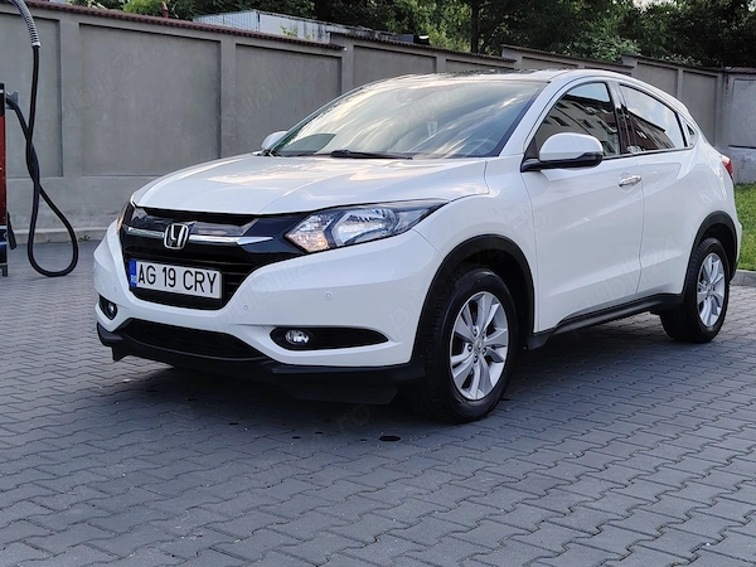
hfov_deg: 39.7
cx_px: 378
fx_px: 1048
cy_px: 284
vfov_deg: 30.3
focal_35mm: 48
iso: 100
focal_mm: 5.25
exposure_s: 1/315
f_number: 1.75
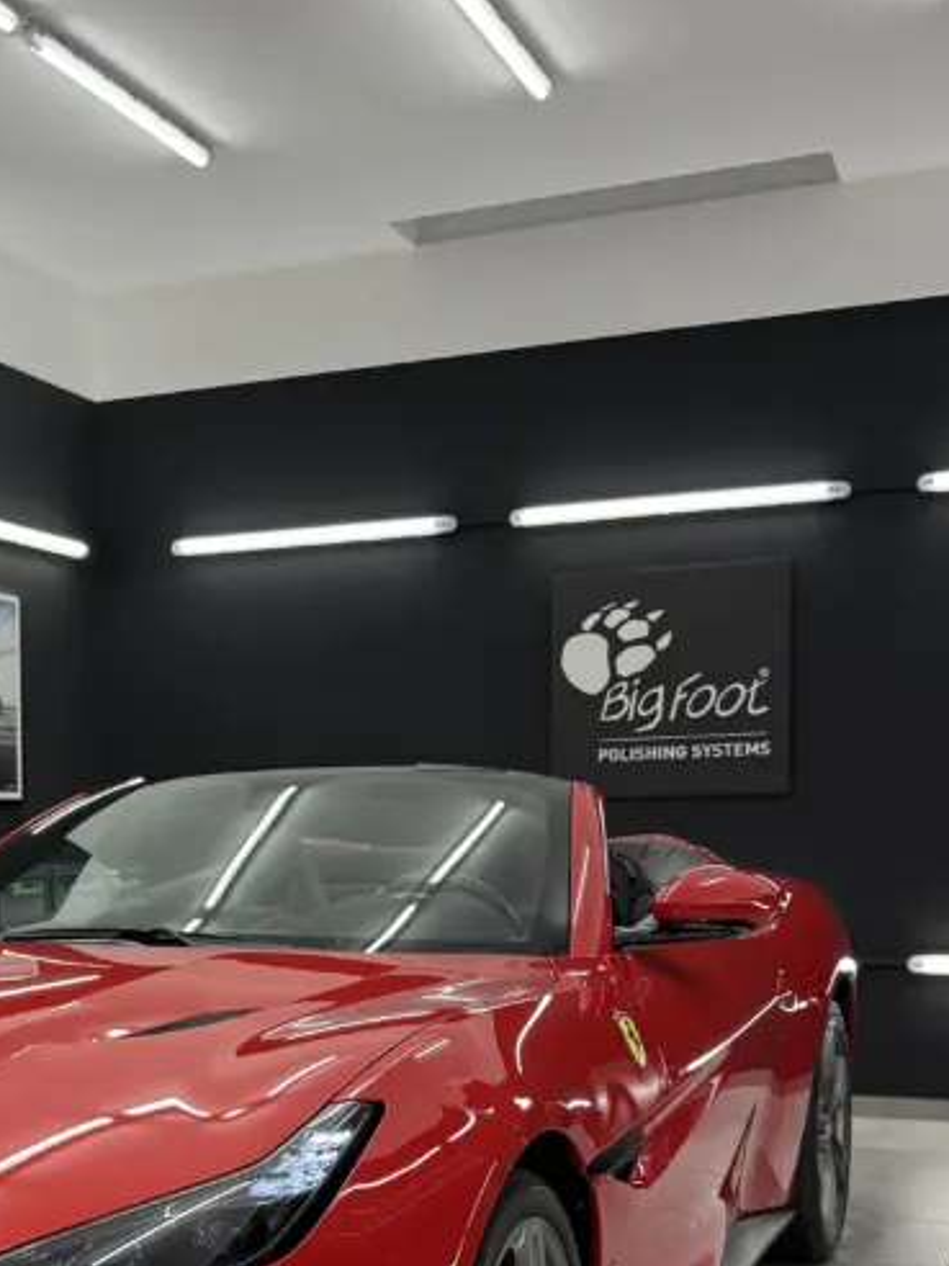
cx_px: 72
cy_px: 939
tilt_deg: -3.1
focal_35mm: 50
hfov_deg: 27.9
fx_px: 1828
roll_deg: -0.2
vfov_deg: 37.3
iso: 100
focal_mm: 6.76
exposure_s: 1/100
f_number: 1.78
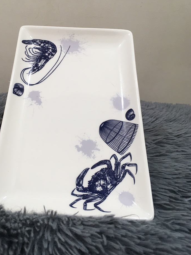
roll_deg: -1.6
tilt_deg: -19.8
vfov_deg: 48.6
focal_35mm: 38
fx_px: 280
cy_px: 99
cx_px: 70
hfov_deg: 37.5
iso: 40
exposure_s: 1/33
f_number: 2.2
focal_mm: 4.15
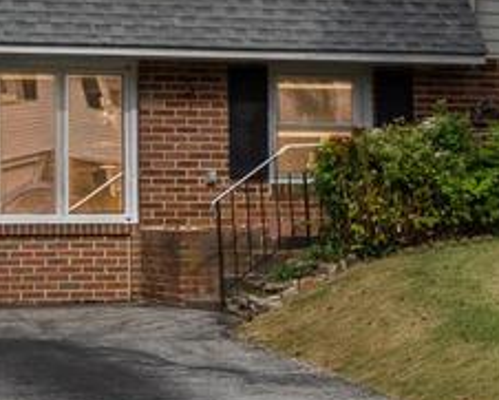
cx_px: 422
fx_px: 2453
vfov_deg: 9.2
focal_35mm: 166
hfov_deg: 11.6
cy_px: -17
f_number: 9
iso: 250
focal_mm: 26
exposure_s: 1/640
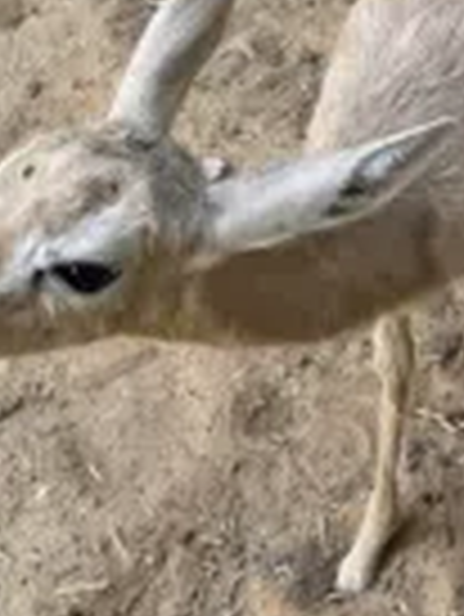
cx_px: 329
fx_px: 1303
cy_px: 76
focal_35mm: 73
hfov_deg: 20.1
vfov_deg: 25.9
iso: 32
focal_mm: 5.1
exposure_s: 1/121
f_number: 1.6
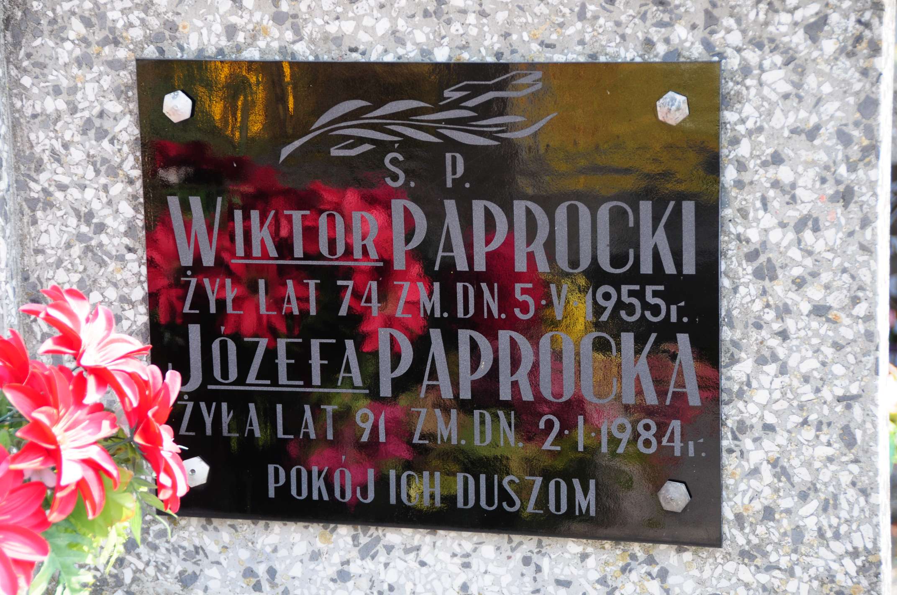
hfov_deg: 19.5
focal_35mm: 105
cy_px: 298
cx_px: 448
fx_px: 2613
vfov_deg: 13.0
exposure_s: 1/80
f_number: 5
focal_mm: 70
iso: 250
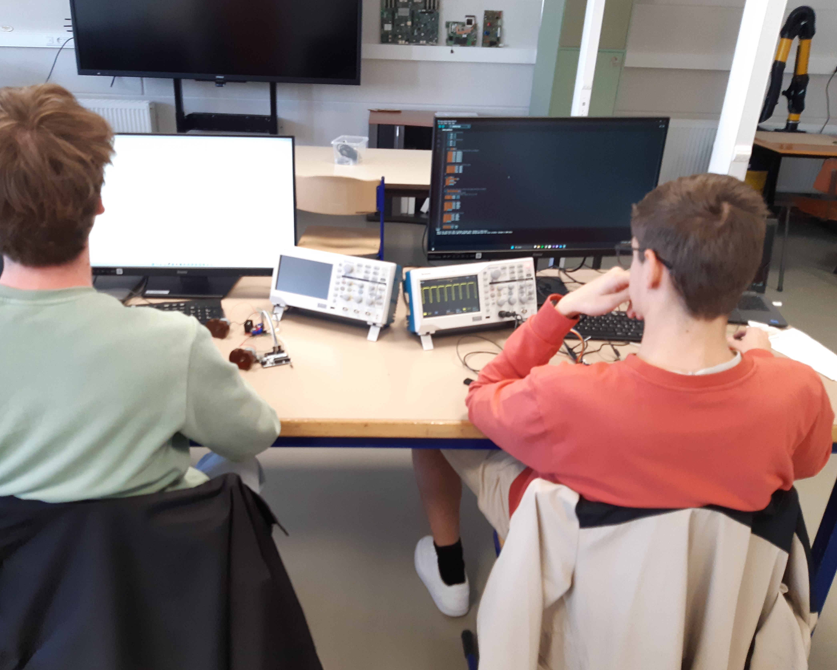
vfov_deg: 51.5
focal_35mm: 28
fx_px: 694
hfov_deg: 62.1
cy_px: 327
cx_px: 378
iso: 200
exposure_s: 1/100
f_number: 1.7
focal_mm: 3.92
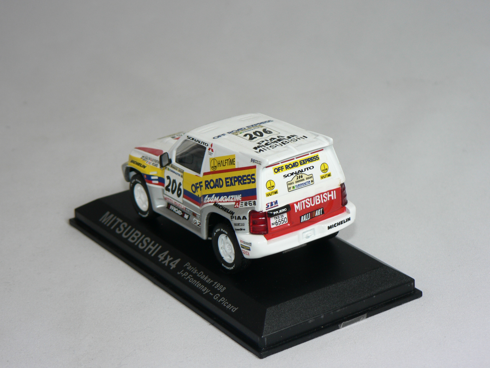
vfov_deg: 16.2
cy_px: 184
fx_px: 1288
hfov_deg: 21.5
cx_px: 245
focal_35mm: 91
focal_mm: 15.2
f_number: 3.2
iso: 80
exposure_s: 1/60
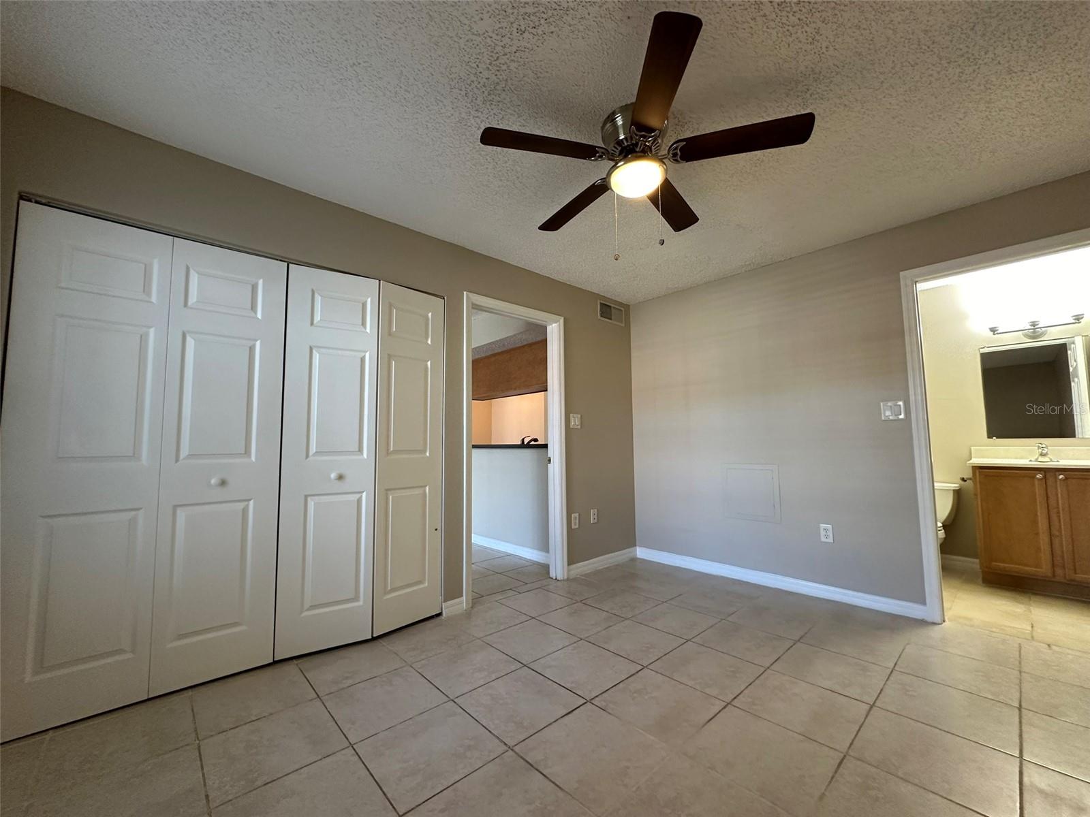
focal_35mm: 14
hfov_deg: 102.1
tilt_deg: +4.6
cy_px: 408
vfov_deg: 85.7
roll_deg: +0.5
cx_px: 545
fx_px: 441
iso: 200
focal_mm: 2.22
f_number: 2.2
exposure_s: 1/60
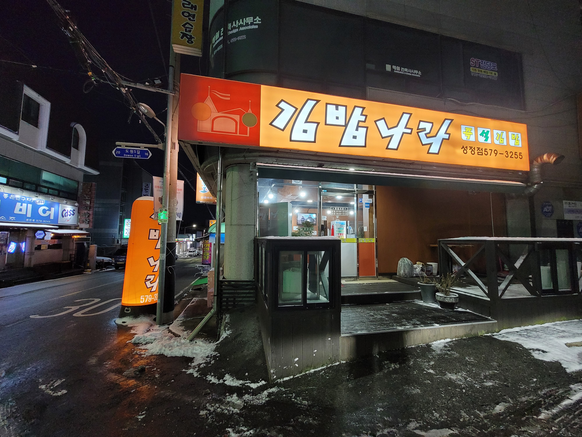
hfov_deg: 106.2
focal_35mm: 13
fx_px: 219
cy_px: 218
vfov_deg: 89.9
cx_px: 291
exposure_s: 1/59
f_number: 2.2
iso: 320
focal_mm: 2.2
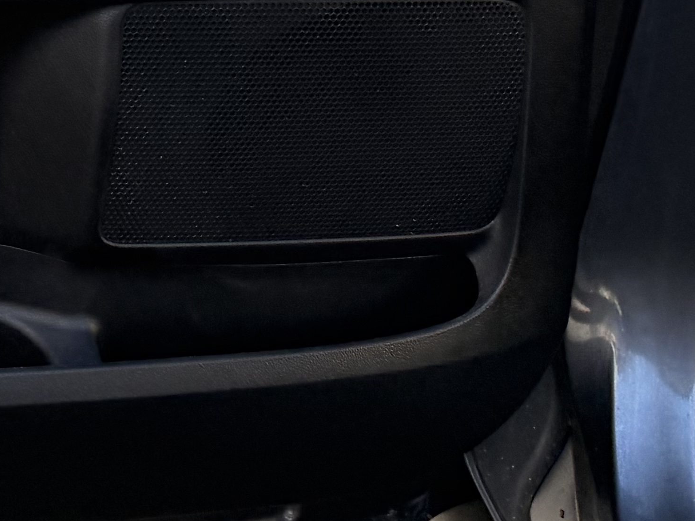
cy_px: -244
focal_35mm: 93
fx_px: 1868
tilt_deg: -21.2
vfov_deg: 14.8
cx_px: -308
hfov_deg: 18.9
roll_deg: +1.5
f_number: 1.78
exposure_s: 1/370
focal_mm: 6.76
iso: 100
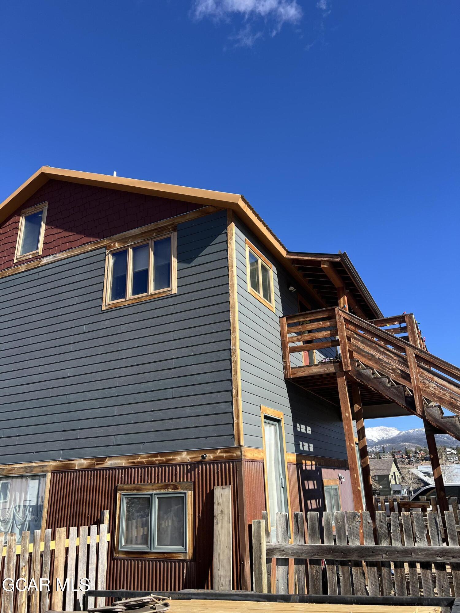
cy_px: 306
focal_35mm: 26
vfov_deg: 67.3
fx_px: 461
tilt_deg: +22.9
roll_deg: +2.7
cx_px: 230
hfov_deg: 53.1
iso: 50
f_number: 1.5
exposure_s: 1/1934
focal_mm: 5.7
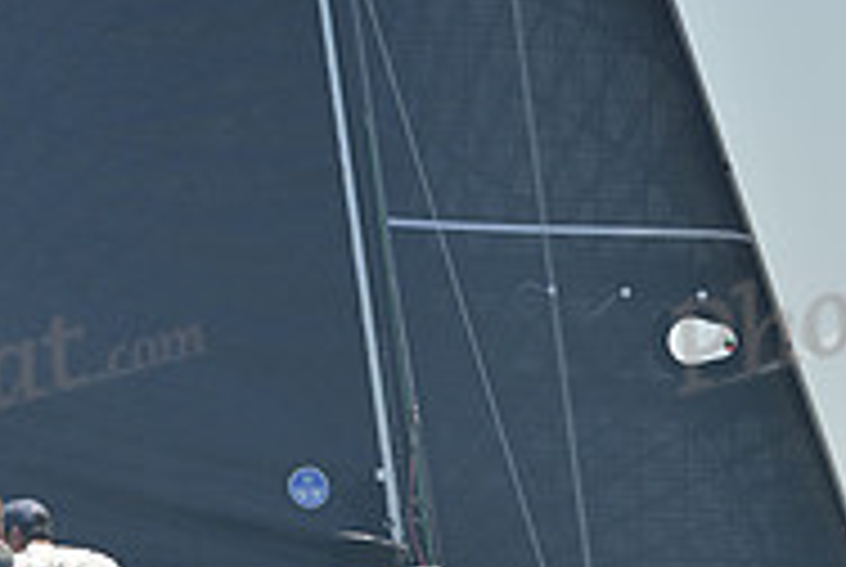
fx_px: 17394
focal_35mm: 739
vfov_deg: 1.9
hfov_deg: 2.8
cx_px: 441
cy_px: 574
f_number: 6.3
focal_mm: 240
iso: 280
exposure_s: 1/1000
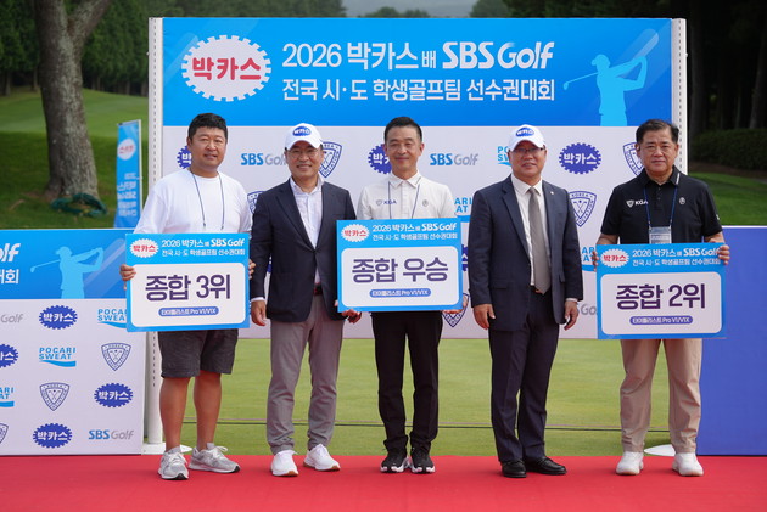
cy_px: 256
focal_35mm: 84
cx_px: 384
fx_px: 1791
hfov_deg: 24.2
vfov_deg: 16.3
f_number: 4.5
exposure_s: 1/400
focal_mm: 84
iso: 80
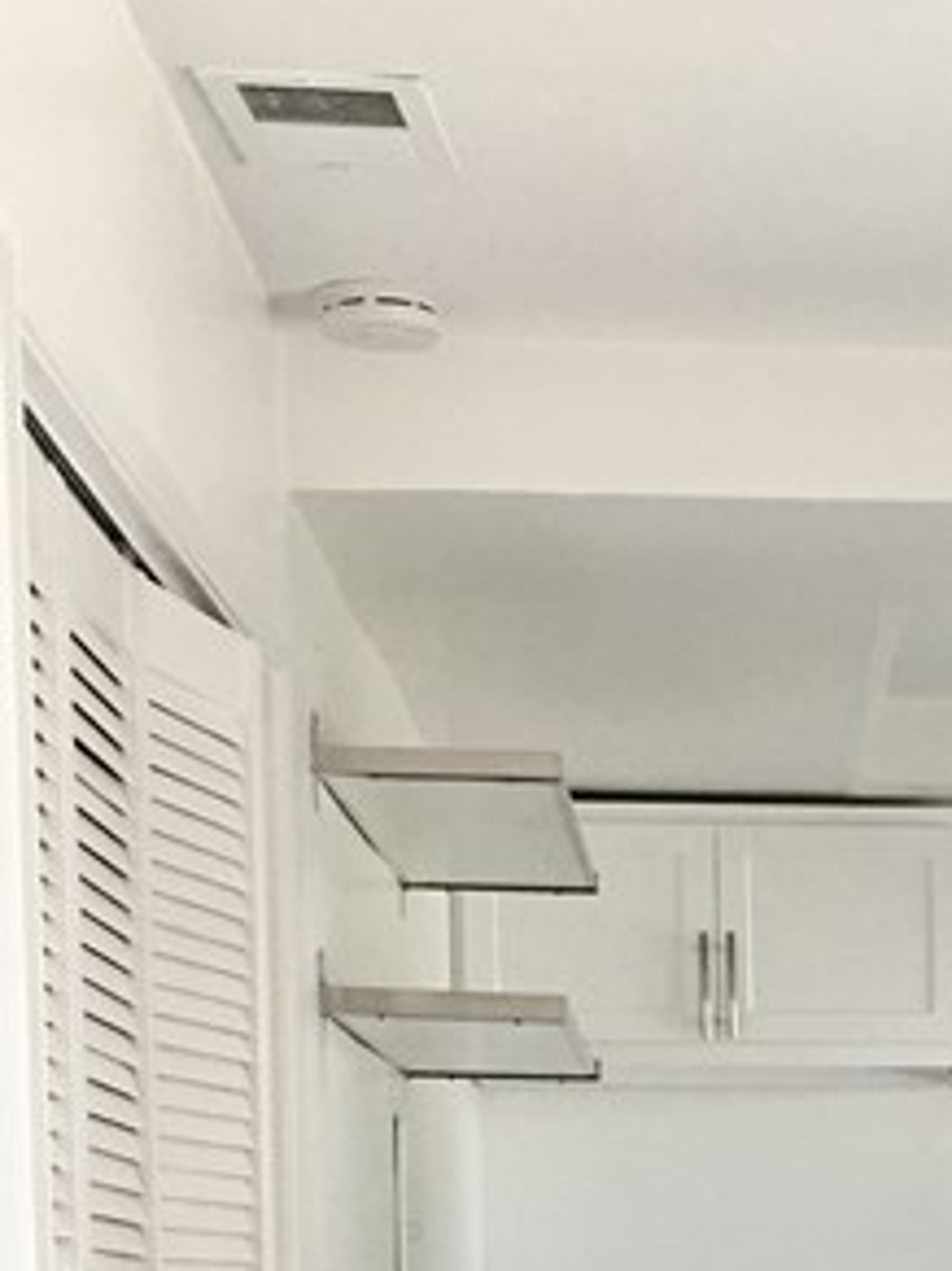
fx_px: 3743
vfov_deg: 18.3
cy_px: 1524
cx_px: 1328
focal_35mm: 102
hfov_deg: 13.8
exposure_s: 1/30
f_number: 2.2
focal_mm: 4.15
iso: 40
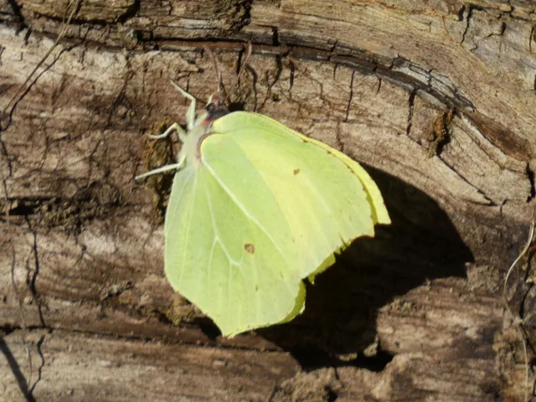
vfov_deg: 1.4
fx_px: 16816
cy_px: 201
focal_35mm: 1086
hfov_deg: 1.8
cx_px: 268
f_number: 5.7
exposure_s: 1/320
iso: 80
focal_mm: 194.6
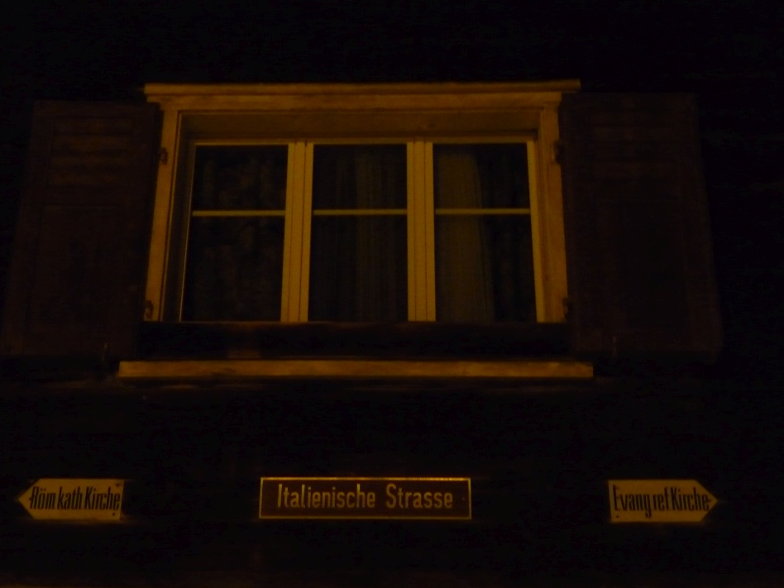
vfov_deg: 27.0
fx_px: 1223
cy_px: 273
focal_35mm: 54
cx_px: 362
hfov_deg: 35.5
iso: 800
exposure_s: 1/8
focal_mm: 8.5
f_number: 4.2
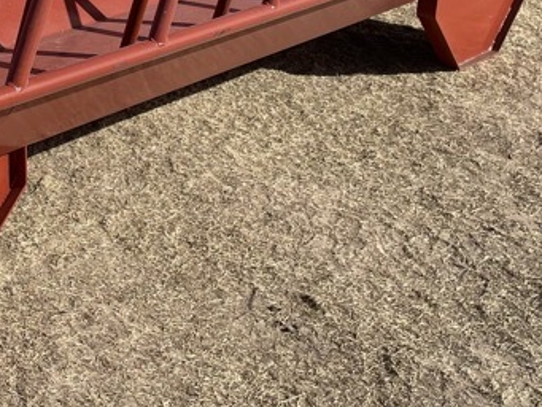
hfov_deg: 24.2
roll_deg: +0.8
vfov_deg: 18.1
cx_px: 43
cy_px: -62
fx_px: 1222
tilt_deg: -12.6
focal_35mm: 78
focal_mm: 4.2
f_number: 1.6
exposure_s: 1/4132
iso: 32
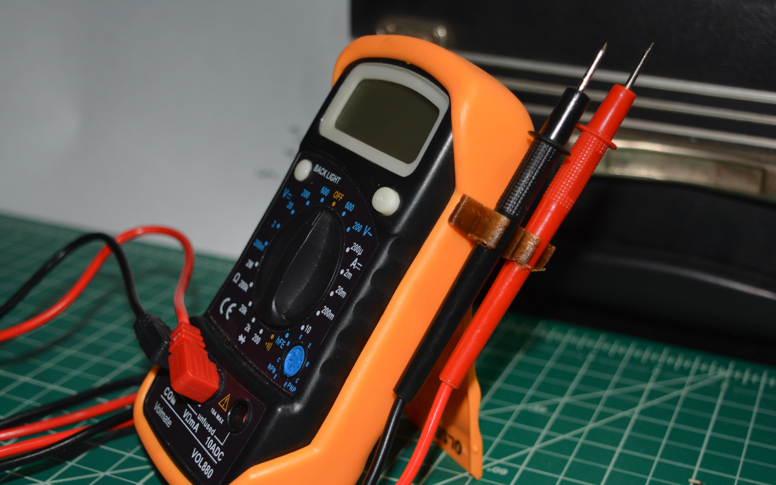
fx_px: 1142
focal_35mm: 54
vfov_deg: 24.0
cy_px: 261
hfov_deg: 37.5
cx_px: 385
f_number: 4.5
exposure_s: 1/60
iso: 450
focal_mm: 34
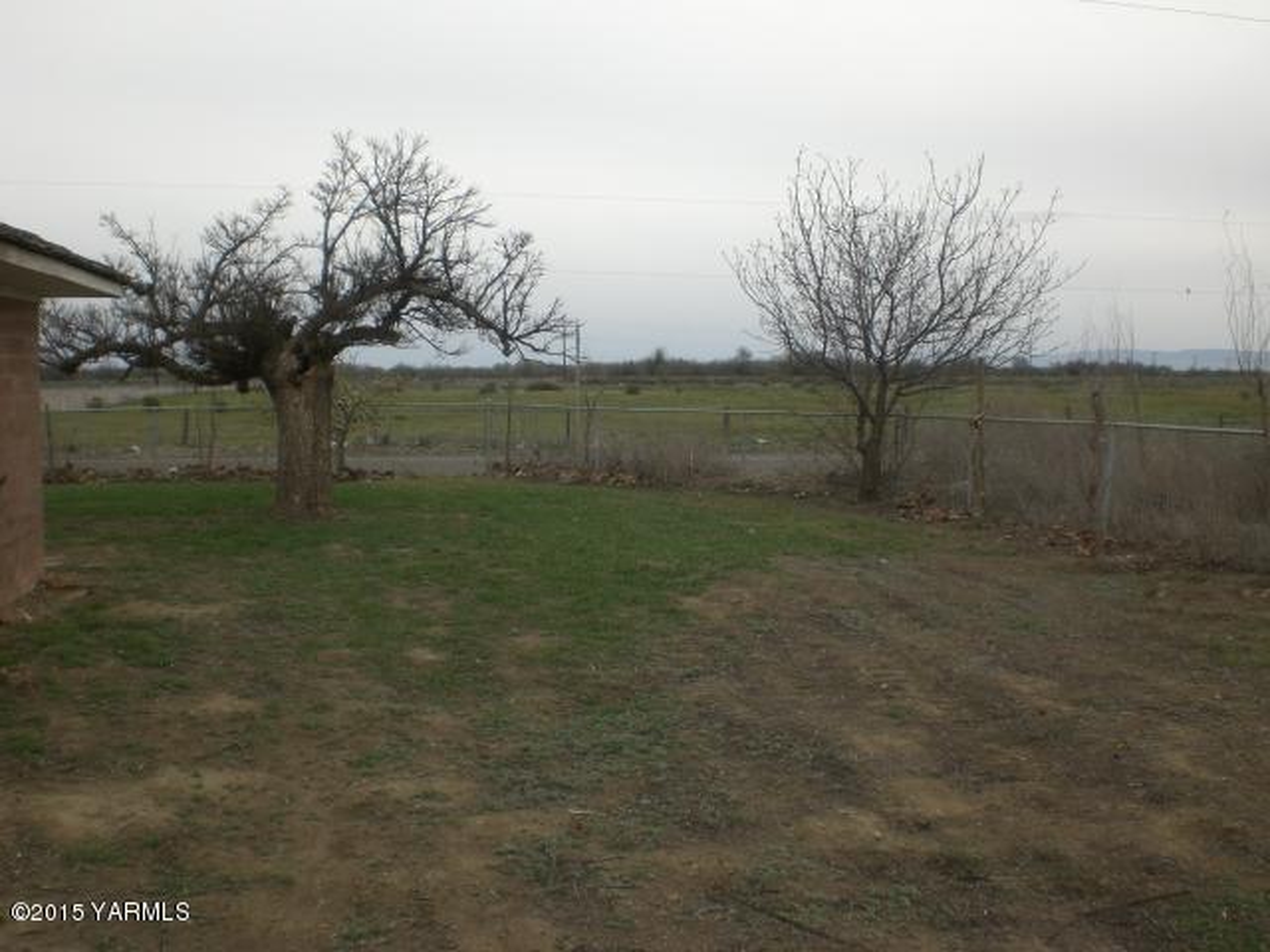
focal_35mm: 38
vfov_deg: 37.7
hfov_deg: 49.0
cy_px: 476
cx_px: 635
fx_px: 1394
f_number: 4.4
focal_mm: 6.3
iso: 50
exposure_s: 1/400
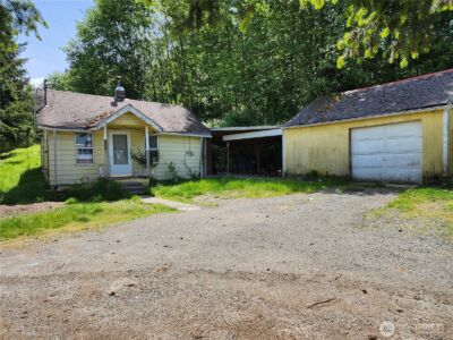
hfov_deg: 73.9
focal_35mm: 23
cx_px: 226
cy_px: 170
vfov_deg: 58.9
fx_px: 301
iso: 12
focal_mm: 6.4
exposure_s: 1/583
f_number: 1.8
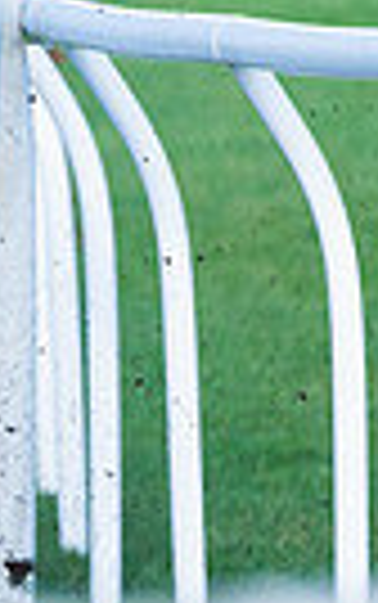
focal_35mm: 1496
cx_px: -883
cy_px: -269
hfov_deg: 0.9
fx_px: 24605
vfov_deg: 1.4
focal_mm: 200
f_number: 3.5
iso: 320
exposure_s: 1/2500
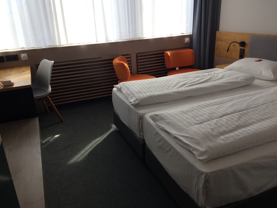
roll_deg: +3.2
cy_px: 104
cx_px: 138
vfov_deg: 48.2
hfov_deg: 61.7
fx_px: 232
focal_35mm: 29
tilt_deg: -17.9
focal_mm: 4.15
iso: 32
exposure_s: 1/268
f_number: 2.2
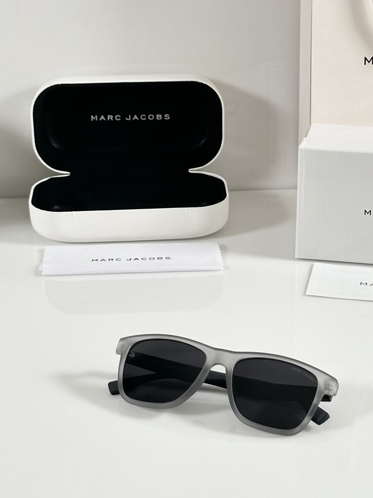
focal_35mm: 85
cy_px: 226
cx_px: 198
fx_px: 1222
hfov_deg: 17.4
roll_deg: +0.6
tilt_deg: -25.0
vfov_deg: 23.0
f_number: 1.78
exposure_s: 1/100
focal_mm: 6.86
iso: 80
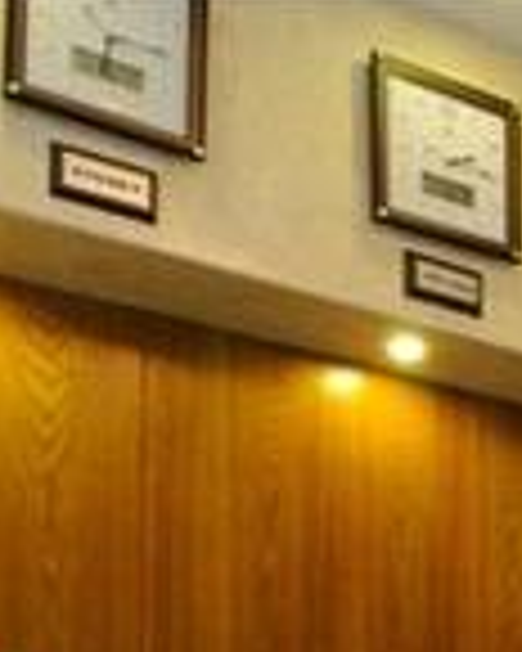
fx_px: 1352
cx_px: 837
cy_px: 881
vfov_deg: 23.5
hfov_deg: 18.6
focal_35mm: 70
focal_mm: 12
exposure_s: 1/1.6
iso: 200
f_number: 11
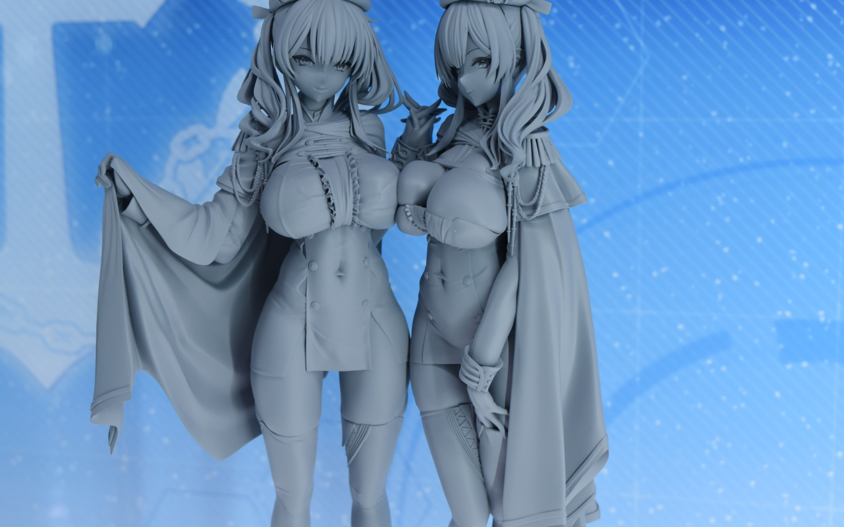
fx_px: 1357
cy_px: 255
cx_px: 427
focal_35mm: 59
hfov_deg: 34.5
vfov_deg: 22.0
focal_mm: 38
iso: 640
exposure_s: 1/200
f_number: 8
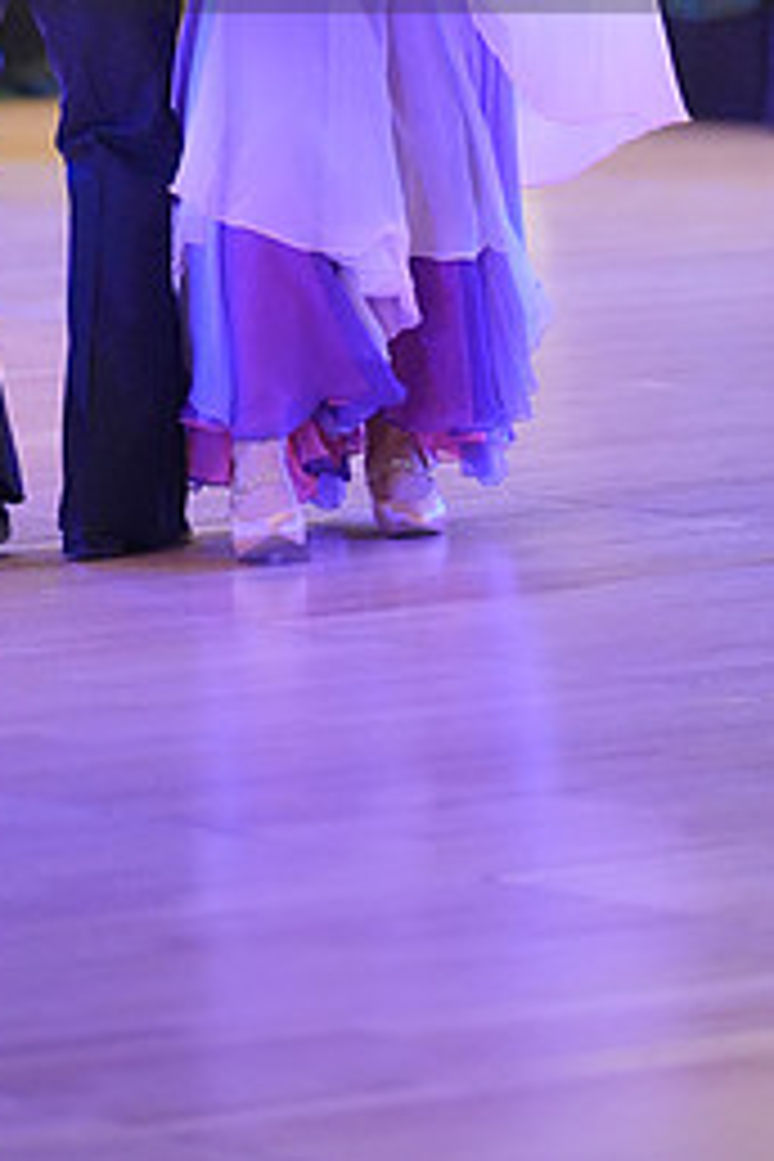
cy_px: -135
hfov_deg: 4.1
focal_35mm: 337
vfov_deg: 6.1
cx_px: 263
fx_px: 10867
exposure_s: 1/500
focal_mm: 150
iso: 6400
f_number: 2
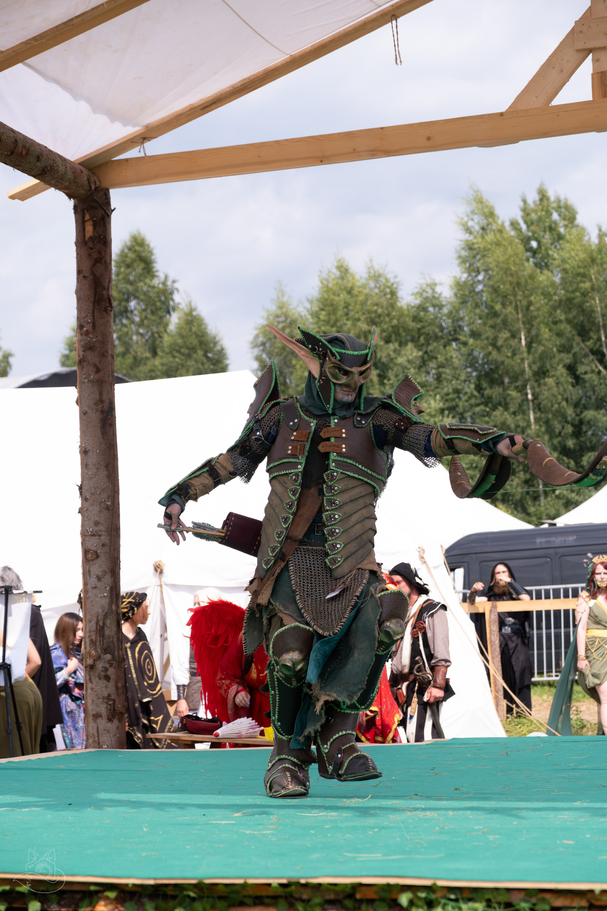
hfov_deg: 16.5
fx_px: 2099
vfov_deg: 24.5
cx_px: 304
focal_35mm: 83
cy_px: 456
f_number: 4
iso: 160
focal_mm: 55
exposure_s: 1/1000
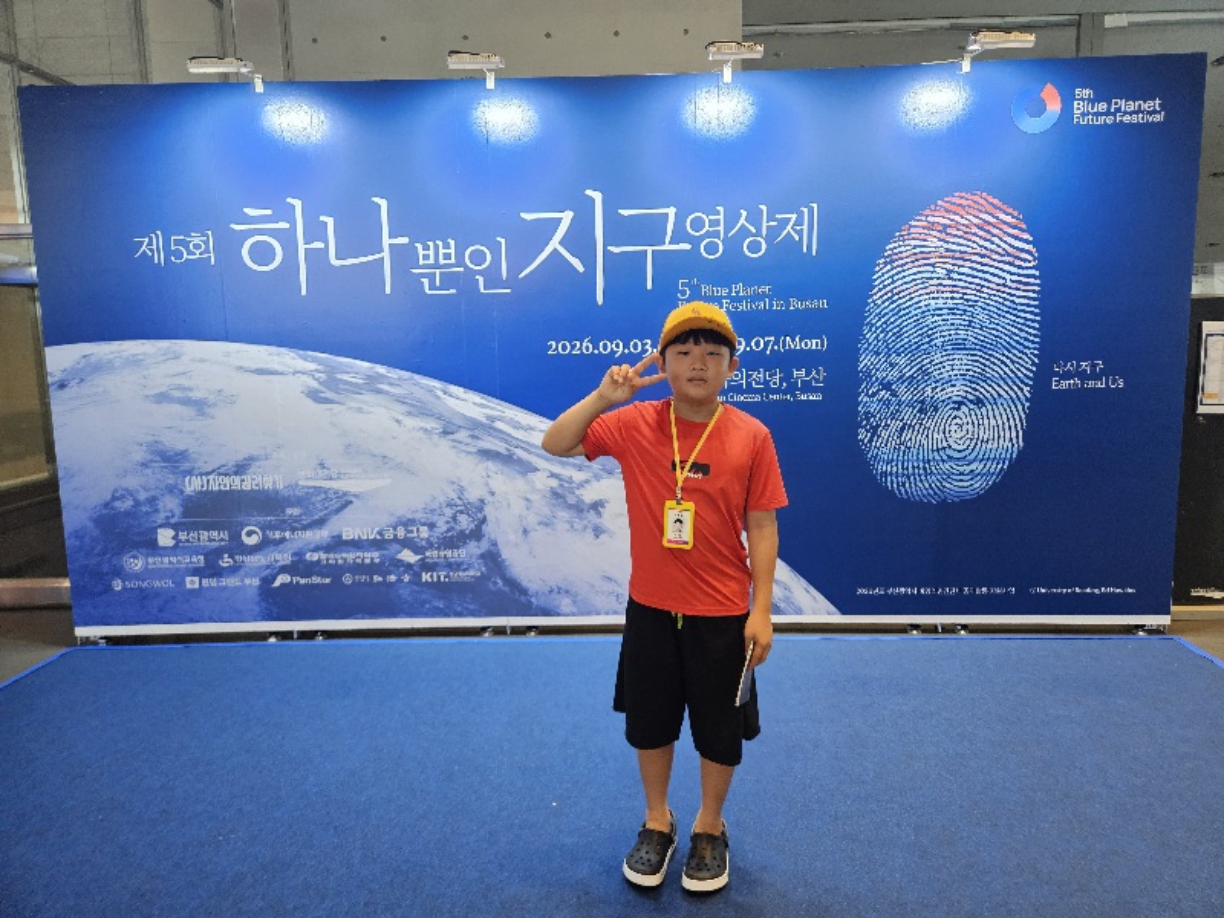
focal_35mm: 23
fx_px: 813
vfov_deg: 58.9
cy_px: 459
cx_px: 612
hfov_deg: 73.9
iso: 400
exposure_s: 1/244
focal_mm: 5.4
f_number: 1.8
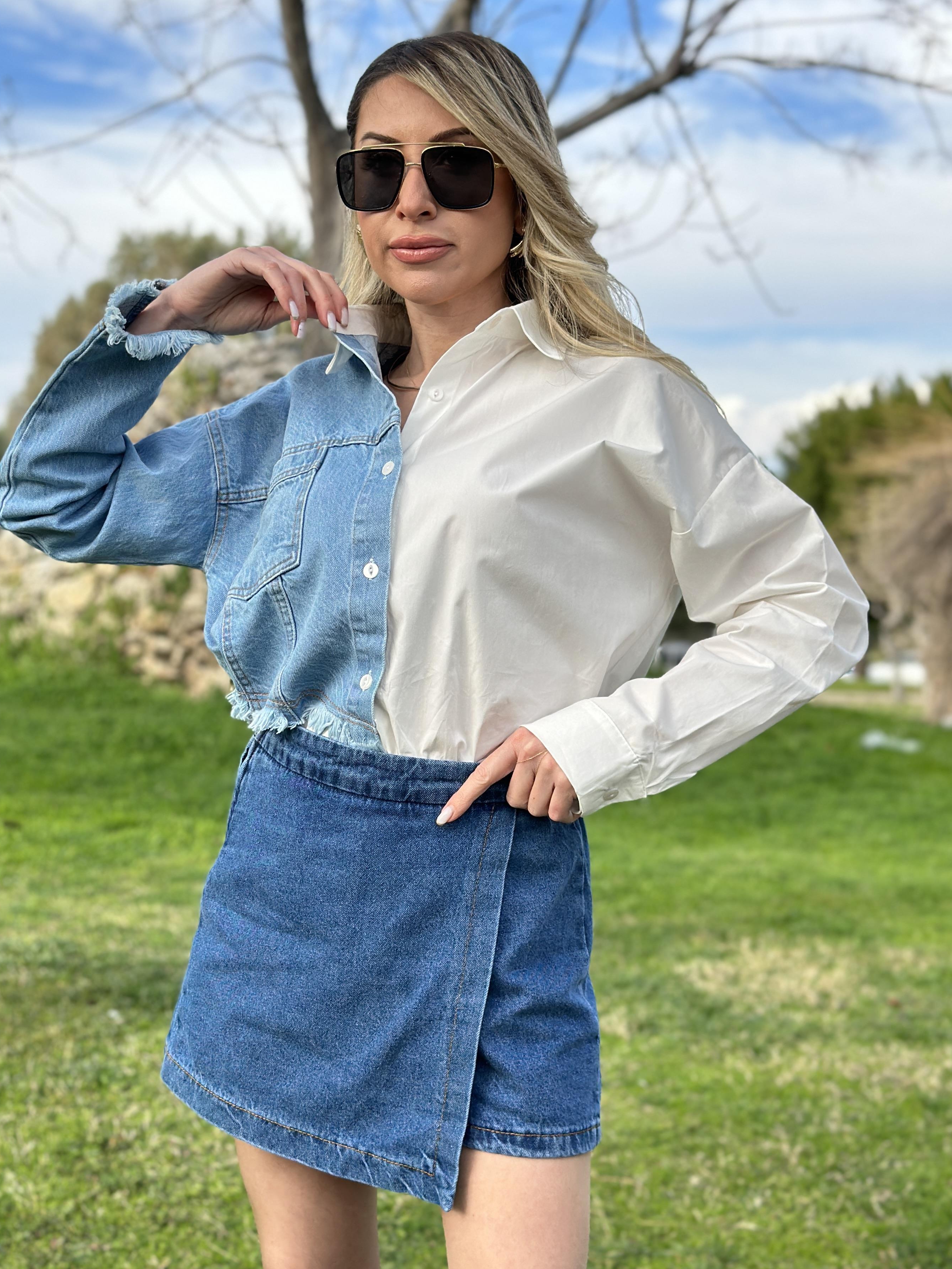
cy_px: 628
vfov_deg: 35.5
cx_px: 452
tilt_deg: +0.1
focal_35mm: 54
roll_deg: -1.1
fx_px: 1980
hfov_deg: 27.0
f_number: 1.78
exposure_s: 1/1565
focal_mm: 6.86
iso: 80
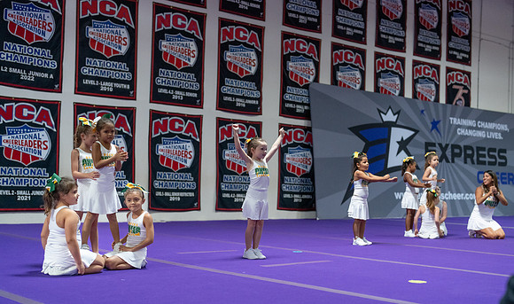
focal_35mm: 53
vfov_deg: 23.3
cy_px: 176
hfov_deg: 38.4
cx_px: 265
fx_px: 738
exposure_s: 1/1000
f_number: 1.8
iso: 4000
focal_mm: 50
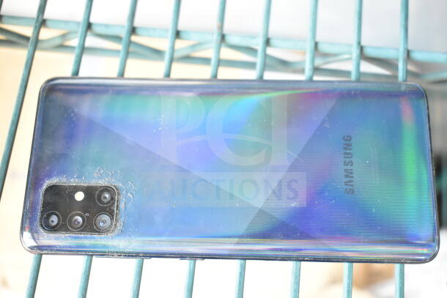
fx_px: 577
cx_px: 224
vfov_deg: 29.0
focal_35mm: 46
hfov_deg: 42.3
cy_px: 149
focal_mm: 31
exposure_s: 1/50
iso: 2500
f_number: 4.2
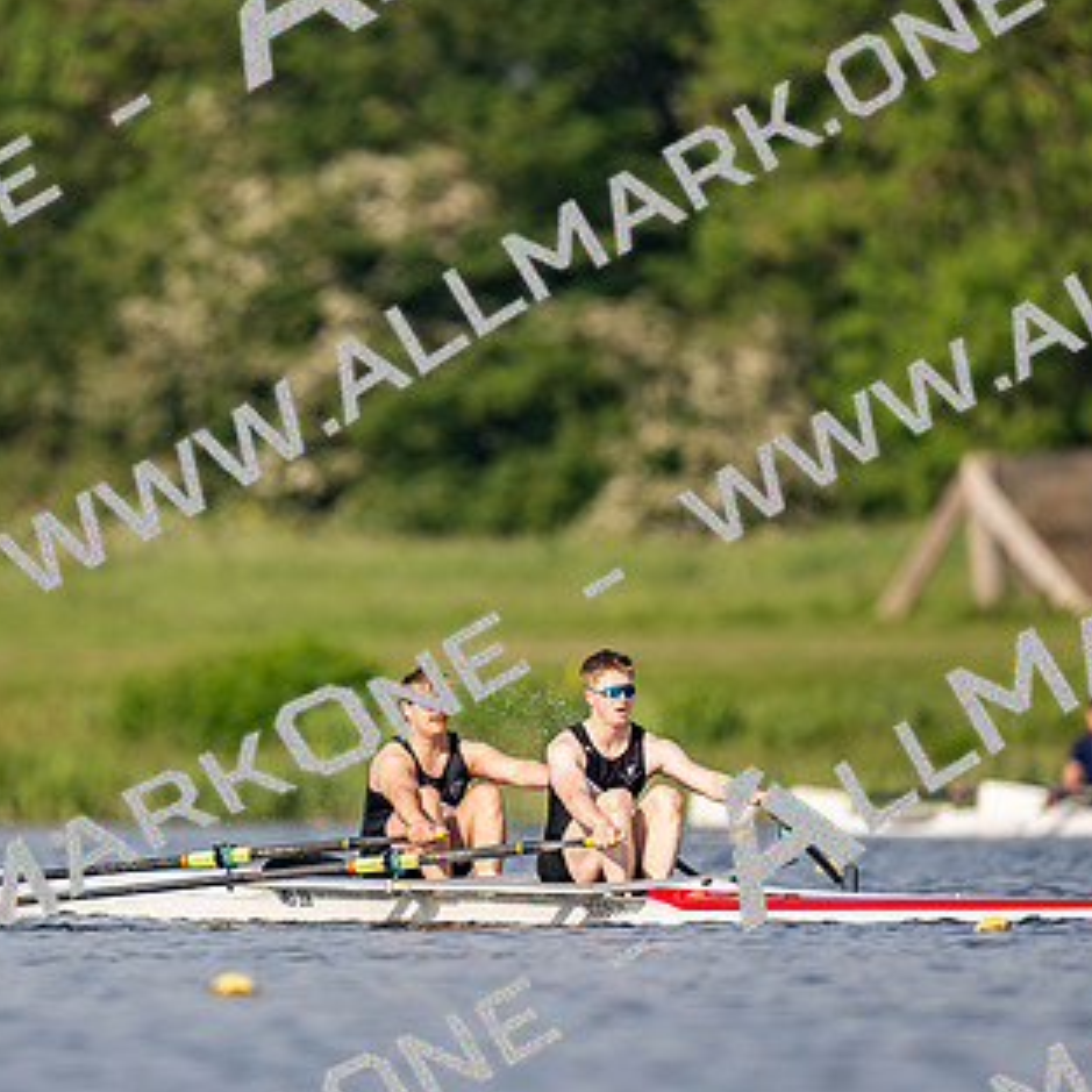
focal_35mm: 945
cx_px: 426
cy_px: 602
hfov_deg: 1.9
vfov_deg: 1.9
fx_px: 33727
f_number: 4
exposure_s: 1/2500
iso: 250
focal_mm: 600
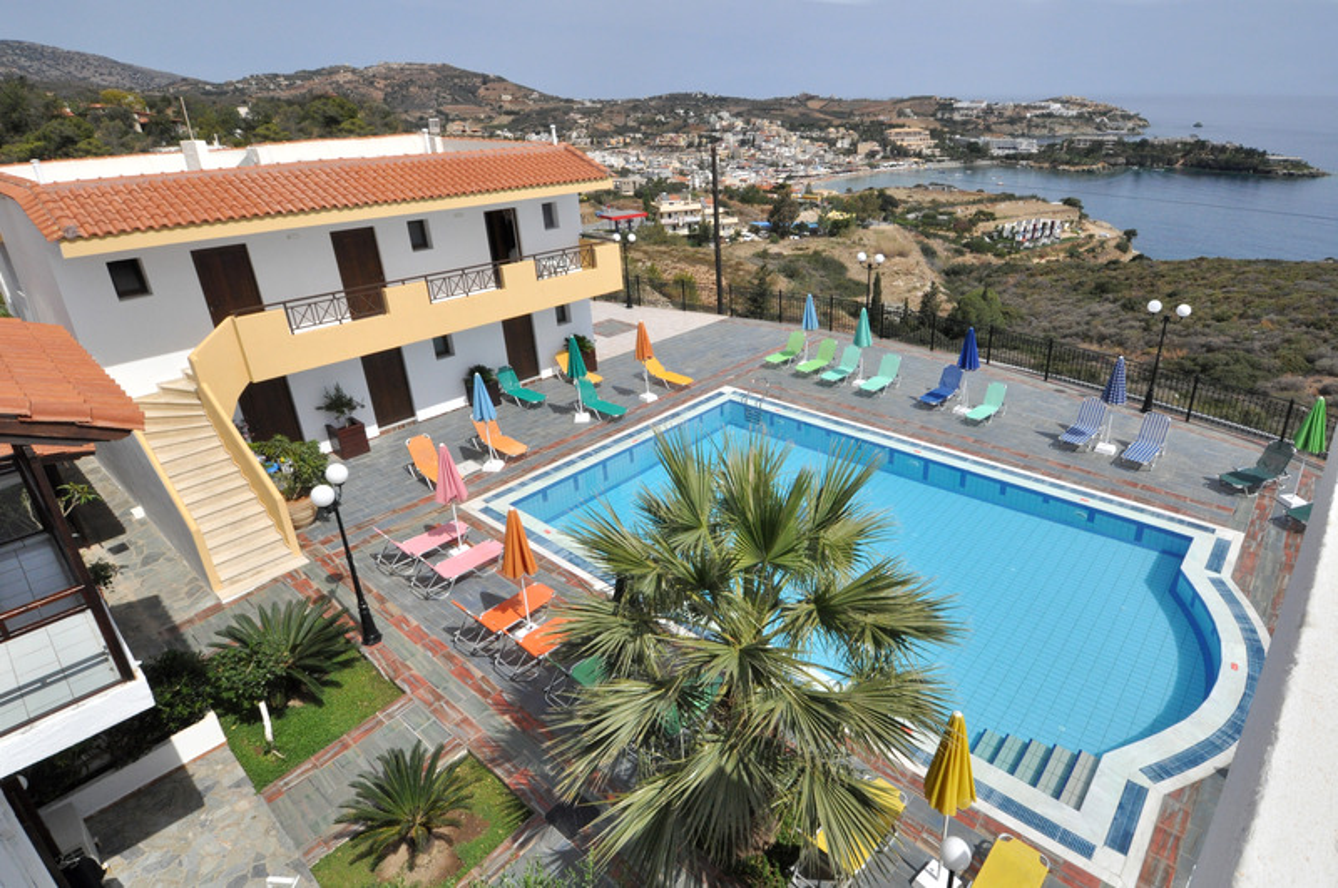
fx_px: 668
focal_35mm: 18
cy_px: 444
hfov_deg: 90.1
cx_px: 669
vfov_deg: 67.2
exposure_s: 1/1000
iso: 800
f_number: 16
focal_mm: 12
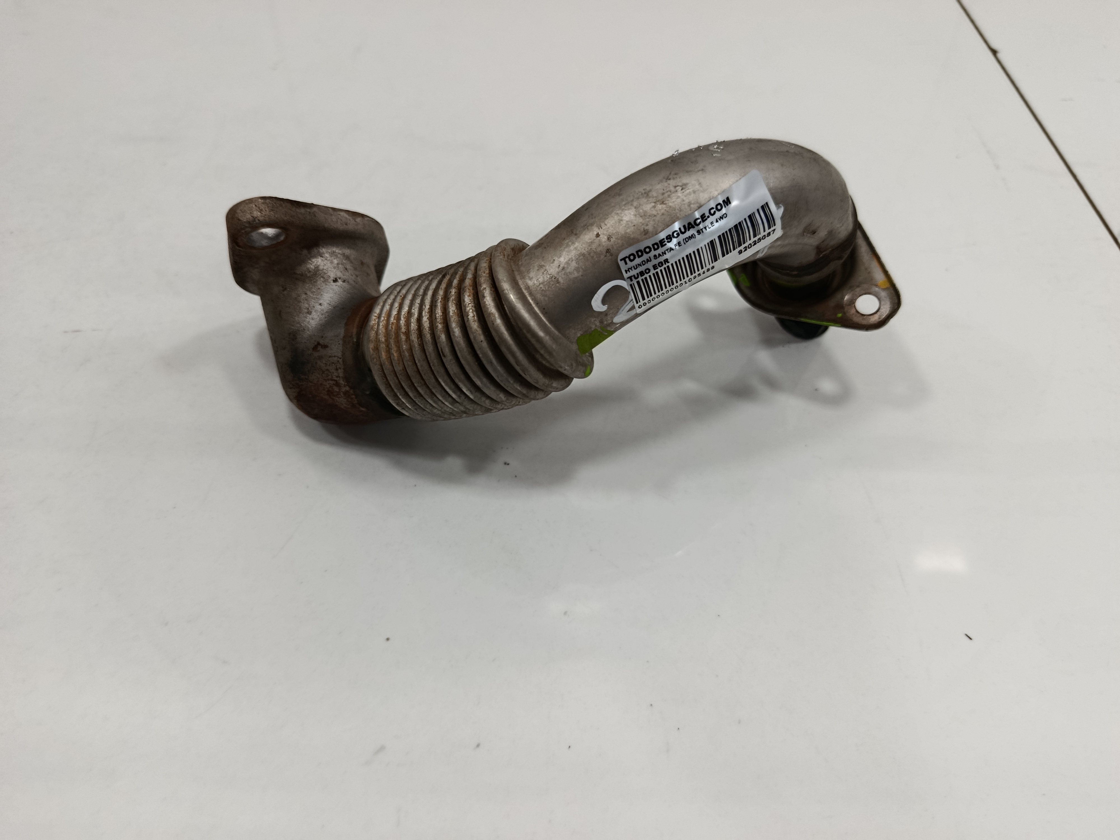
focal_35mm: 24
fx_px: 777
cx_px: 560
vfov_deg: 56.8
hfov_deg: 71.6
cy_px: 420
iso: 796
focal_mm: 5.24
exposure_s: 1/100
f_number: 1.7
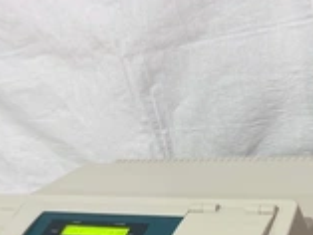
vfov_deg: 22.7
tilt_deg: -25.9
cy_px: 259
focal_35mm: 61
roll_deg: +9.5
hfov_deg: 30.7
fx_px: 552
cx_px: 259
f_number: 1.78
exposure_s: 1/60
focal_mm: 6.76
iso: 160
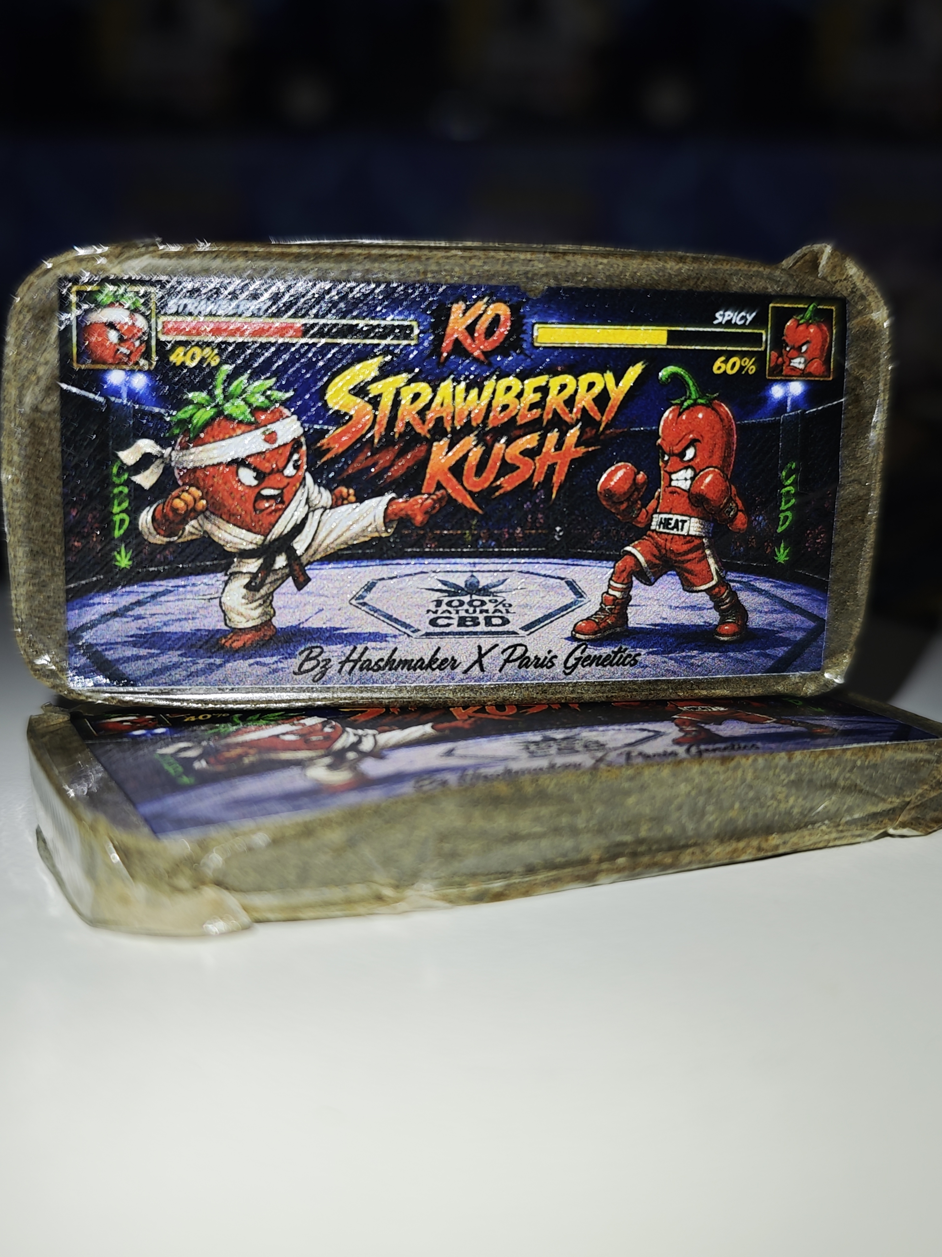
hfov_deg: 38.7
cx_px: 471
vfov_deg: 50.1
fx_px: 1343
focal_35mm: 37
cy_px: 628
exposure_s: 1/100
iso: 64
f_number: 1.63
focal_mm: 8.72
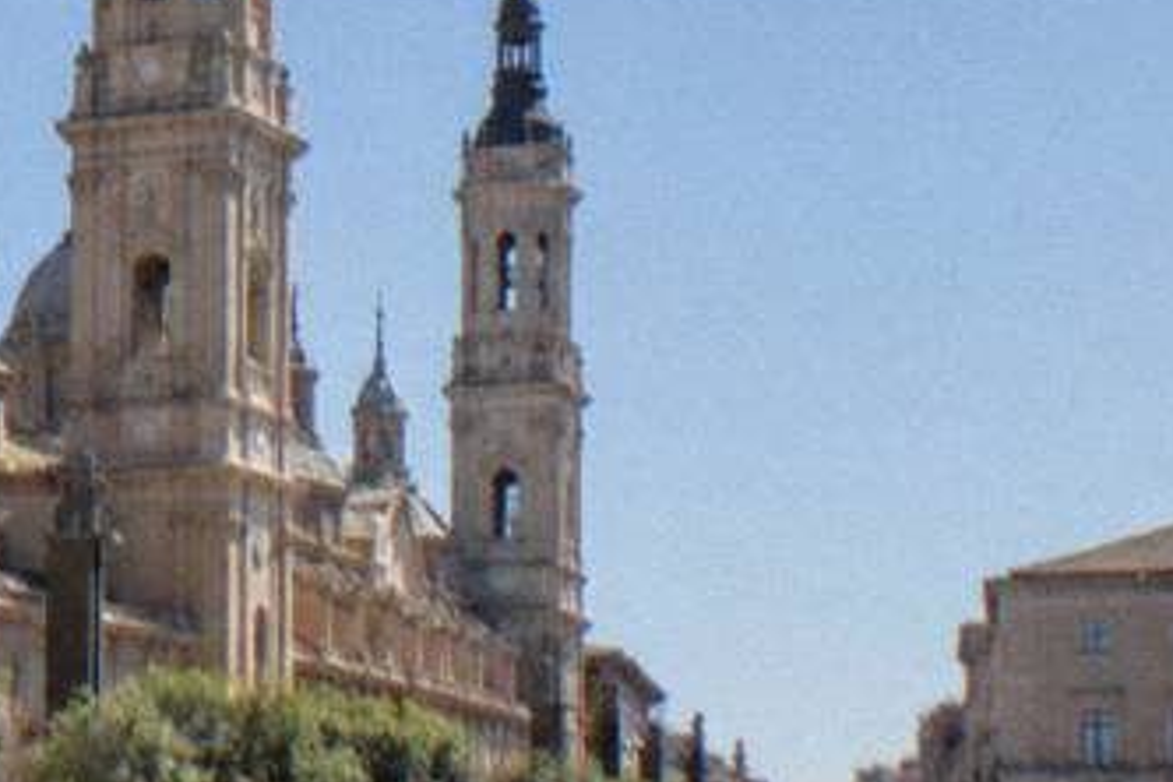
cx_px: 18
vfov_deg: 9.3
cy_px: 557
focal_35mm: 147
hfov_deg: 13.8
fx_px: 4789
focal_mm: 49
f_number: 5.6
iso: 400
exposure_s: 1/640
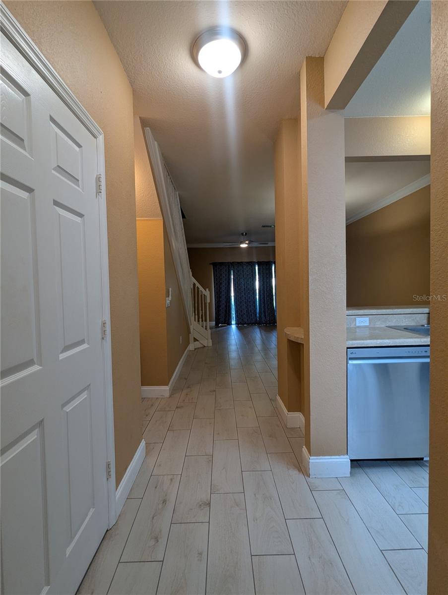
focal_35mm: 16
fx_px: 276
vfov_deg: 94.4
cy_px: 298
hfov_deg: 78.2
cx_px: 224
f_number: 2.2
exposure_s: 1/24
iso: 64
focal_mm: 2.35
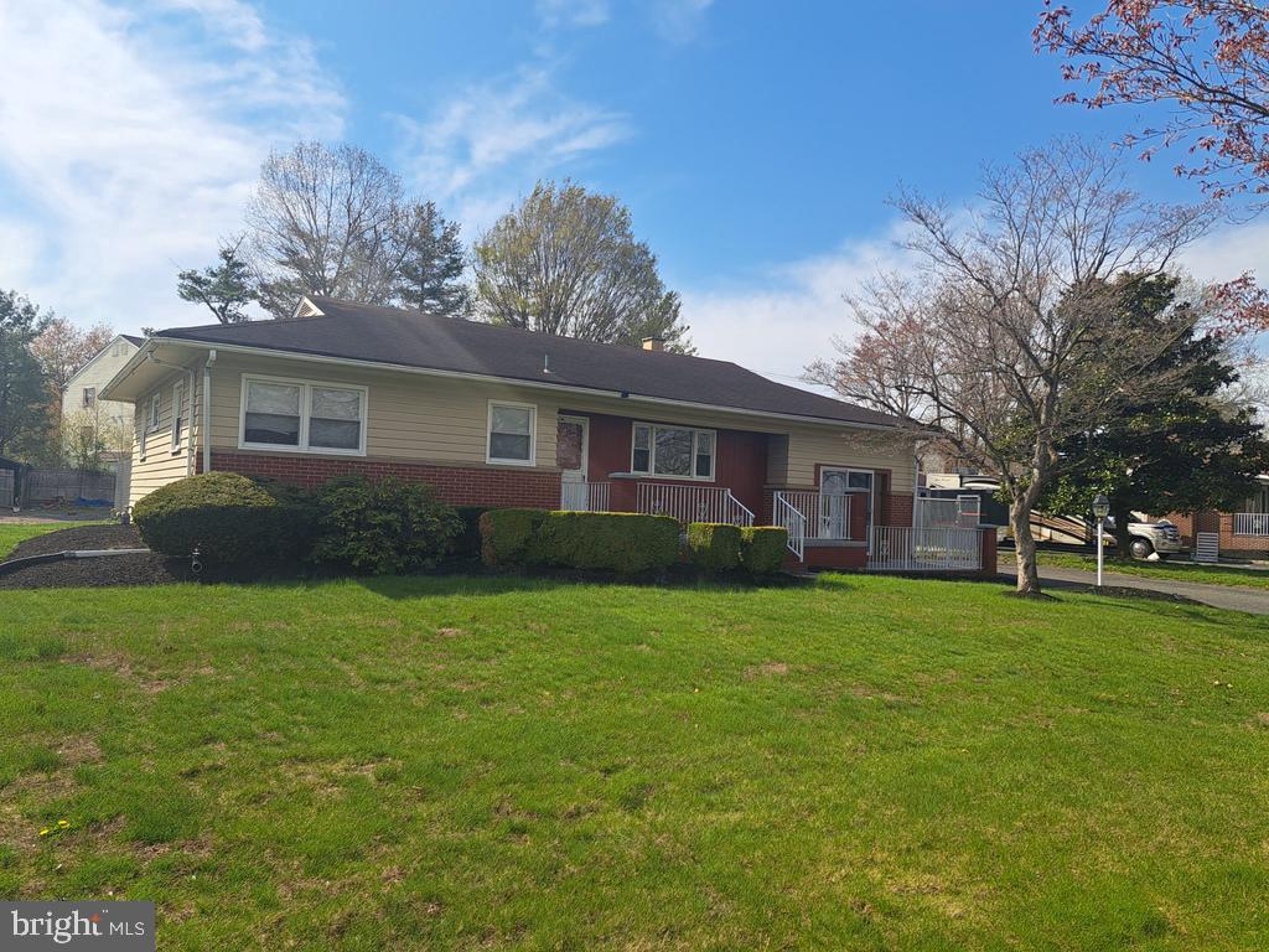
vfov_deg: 56.8
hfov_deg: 71.6
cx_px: 634
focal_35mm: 24
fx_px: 880
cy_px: 476
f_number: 1.8
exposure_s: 1/1433
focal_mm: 5.23
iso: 50
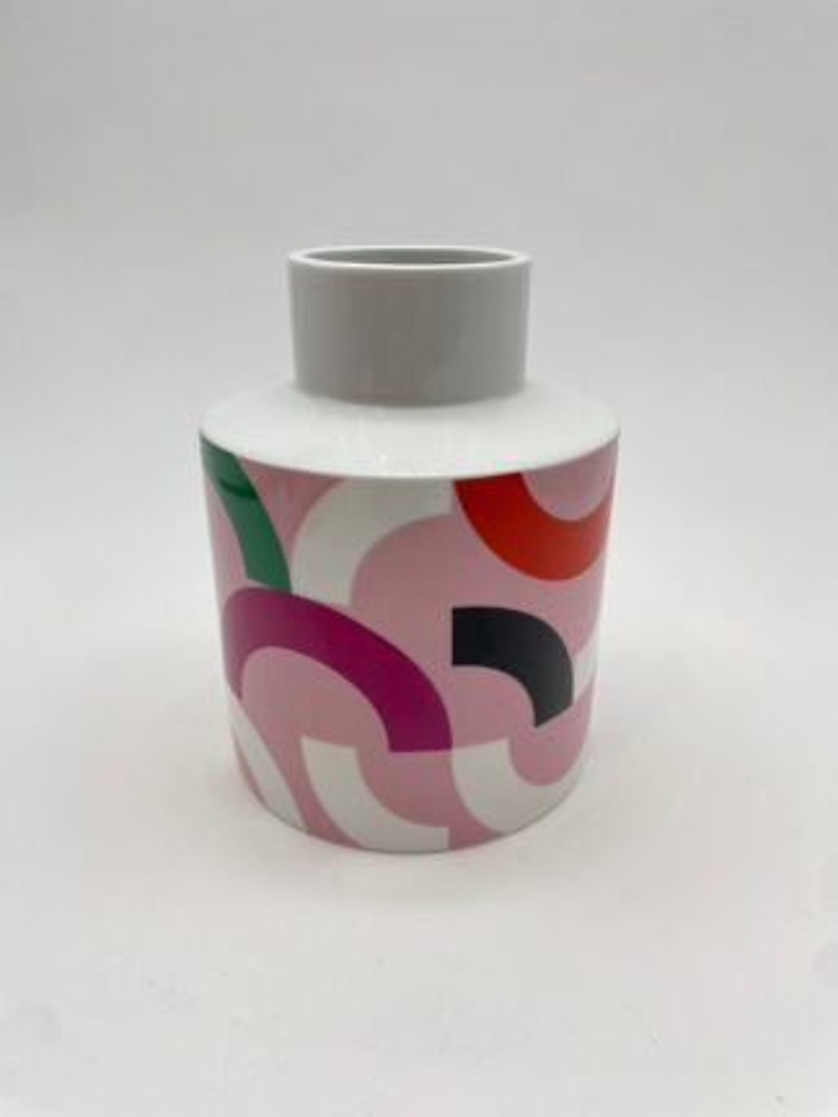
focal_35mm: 26
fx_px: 839
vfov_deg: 67.3
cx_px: 419
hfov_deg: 53.1
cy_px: 558
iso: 32
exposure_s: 1/121
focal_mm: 4.2
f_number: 1.6
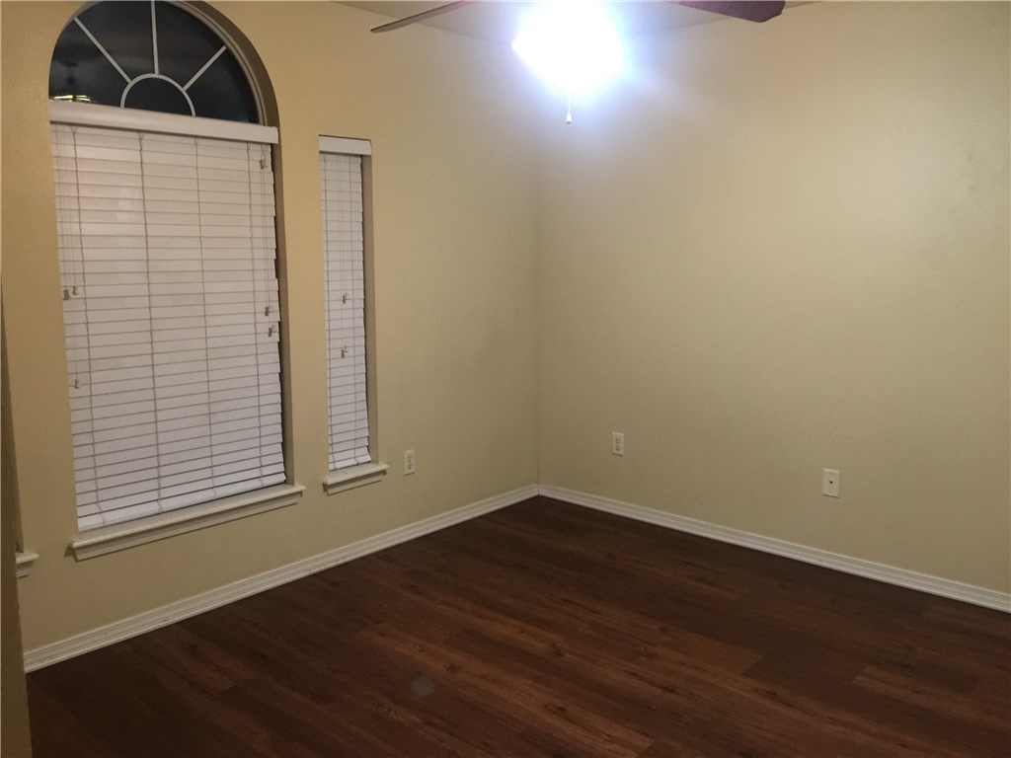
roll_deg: +0.9
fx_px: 847
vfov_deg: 48.2
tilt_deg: -9.3
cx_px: 506
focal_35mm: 29
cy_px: 379
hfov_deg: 61.7
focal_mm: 4.15
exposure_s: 1/15
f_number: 2.2
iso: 125
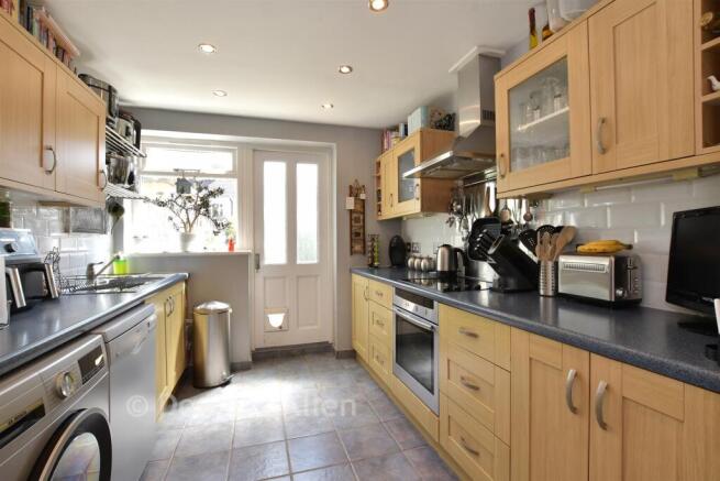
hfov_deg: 100.4
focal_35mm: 15
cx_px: 360
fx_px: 300
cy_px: 240
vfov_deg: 77.4
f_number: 8
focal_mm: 10
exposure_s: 1/8
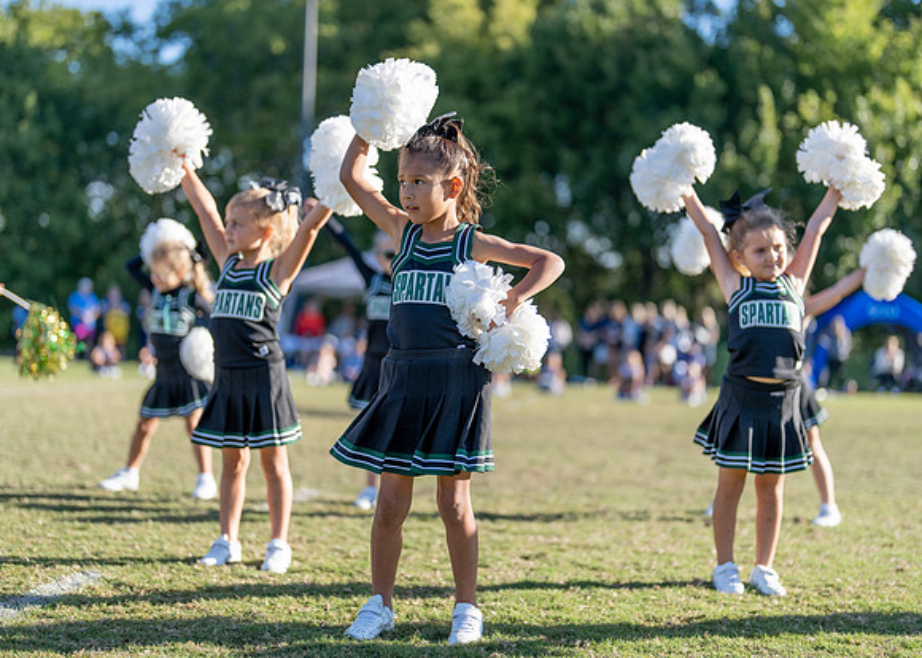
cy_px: 304
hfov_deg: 33.9
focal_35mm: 58
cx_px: 460
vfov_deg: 24.6
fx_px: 1510
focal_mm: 50
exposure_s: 1/4000
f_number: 1.2
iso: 100
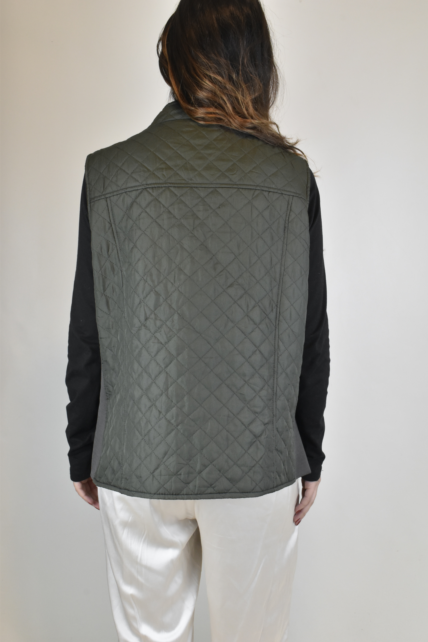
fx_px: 776
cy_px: 321
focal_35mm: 44
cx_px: 214
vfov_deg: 45.0
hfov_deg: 30.8
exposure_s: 1/50
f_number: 13
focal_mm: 29
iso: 1600
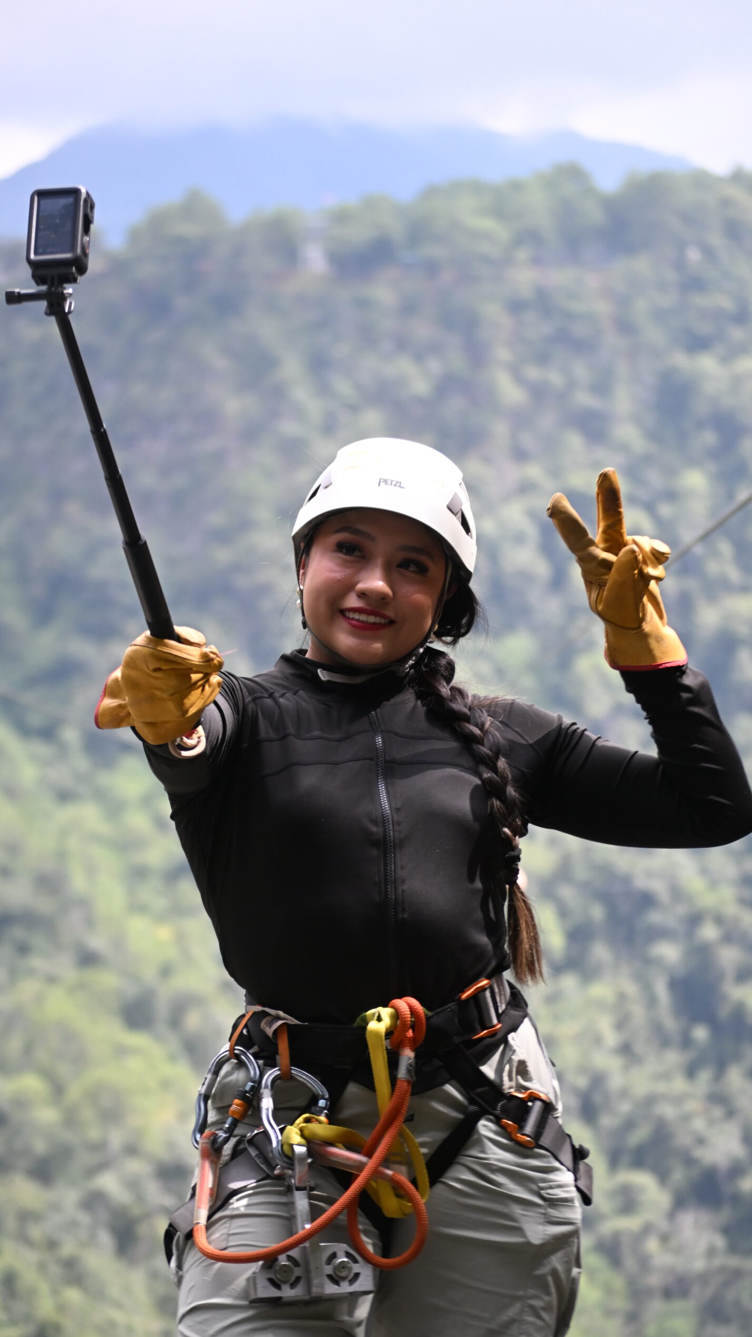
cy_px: 672
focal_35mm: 135
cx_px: 374
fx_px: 4769
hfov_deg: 9.0
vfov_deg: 16.0
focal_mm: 85
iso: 1000
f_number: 4.2
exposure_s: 1/2000
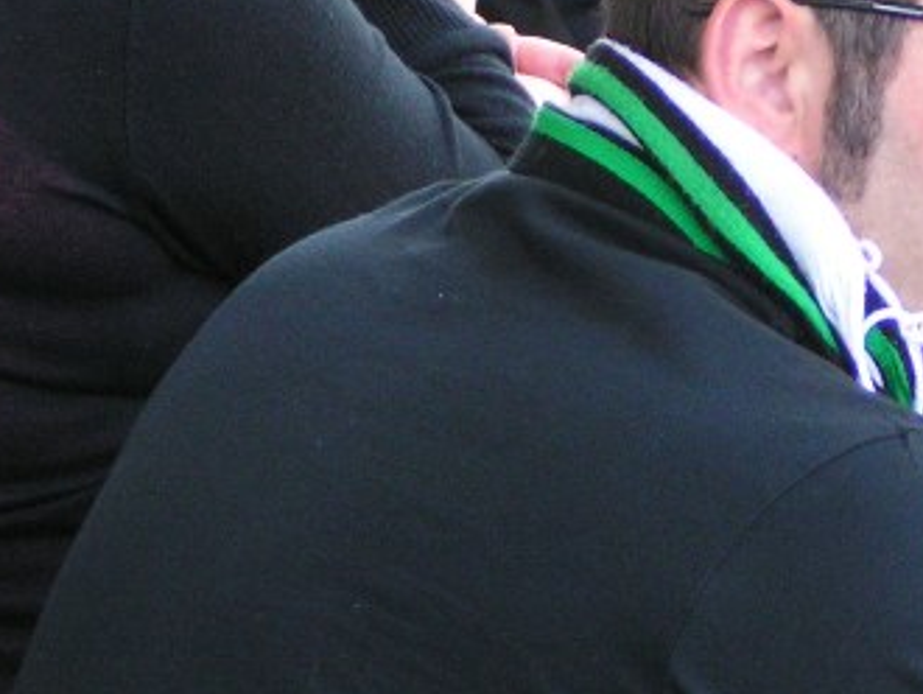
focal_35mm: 252
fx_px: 6724
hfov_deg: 7.8
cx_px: 282
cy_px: -115
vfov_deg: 5.9
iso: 200
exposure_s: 1/125
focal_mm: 15.9
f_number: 3.5
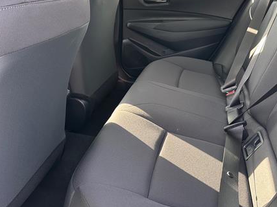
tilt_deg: -14.8
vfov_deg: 39.1
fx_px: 288
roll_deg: +0.5
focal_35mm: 36
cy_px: 68
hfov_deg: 51.3
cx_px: 153
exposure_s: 1/121
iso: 125
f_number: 1.78
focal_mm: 6.86
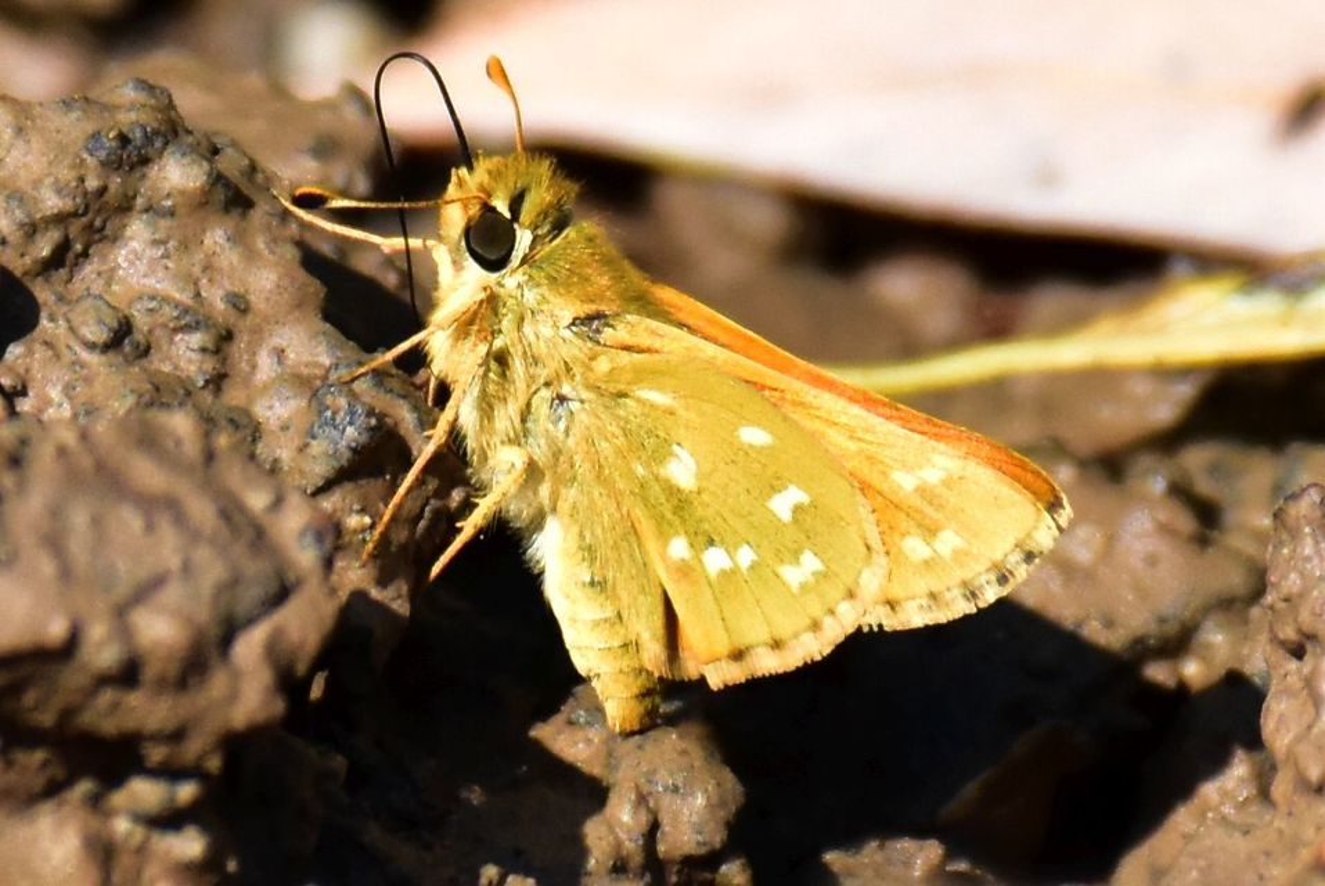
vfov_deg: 3.1
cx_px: 662
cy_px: 443
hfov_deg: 4.6
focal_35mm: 450
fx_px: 16577
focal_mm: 300
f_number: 5.6
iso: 800
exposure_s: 1/2000
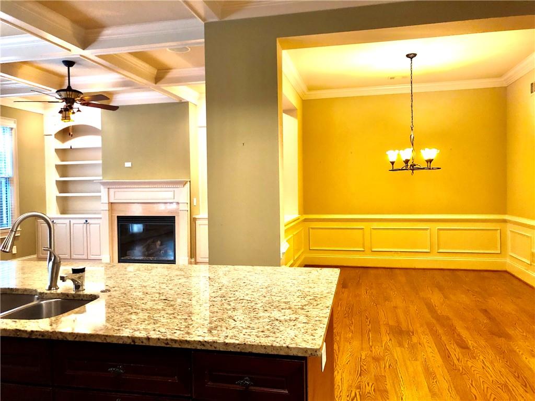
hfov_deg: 63.4
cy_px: 200
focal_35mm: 28
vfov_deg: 49.7
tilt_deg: -1.2
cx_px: 268
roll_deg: +1.4
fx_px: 433
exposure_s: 1/15
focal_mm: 4
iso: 100
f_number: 1.8
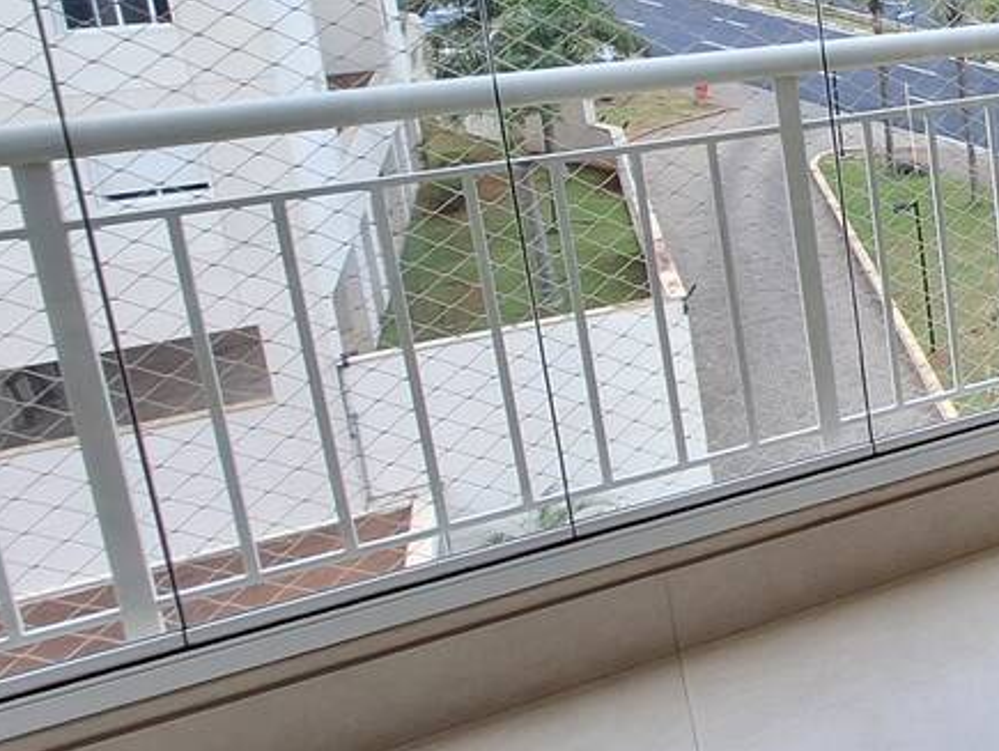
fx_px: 1242
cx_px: 1608
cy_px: 62
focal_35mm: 43
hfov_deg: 26.2
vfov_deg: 31.9
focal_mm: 1.74
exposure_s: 1/120
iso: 40
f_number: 2.2
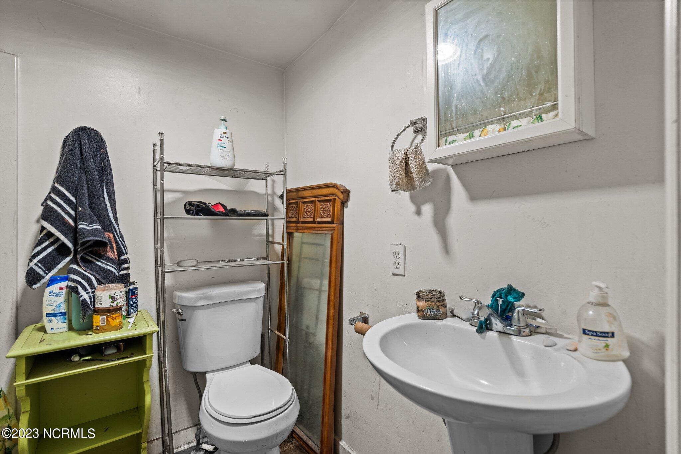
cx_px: 340
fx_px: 303
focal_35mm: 16
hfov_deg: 96.7
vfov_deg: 73.7
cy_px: 227
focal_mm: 16
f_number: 4
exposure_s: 1/5
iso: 400
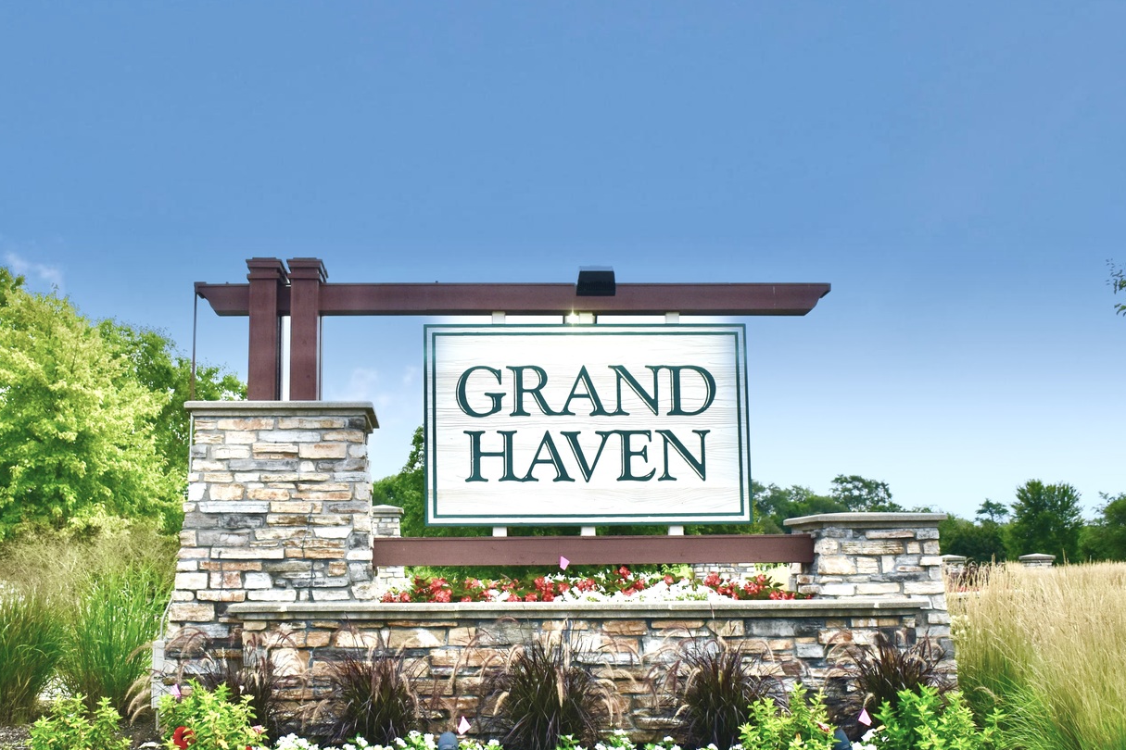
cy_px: 441
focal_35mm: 40
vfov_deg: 33.3
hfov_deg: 48.3
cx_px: 487
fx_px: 1251
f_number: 3.8
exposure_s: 1/4000
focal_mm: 20
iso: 400
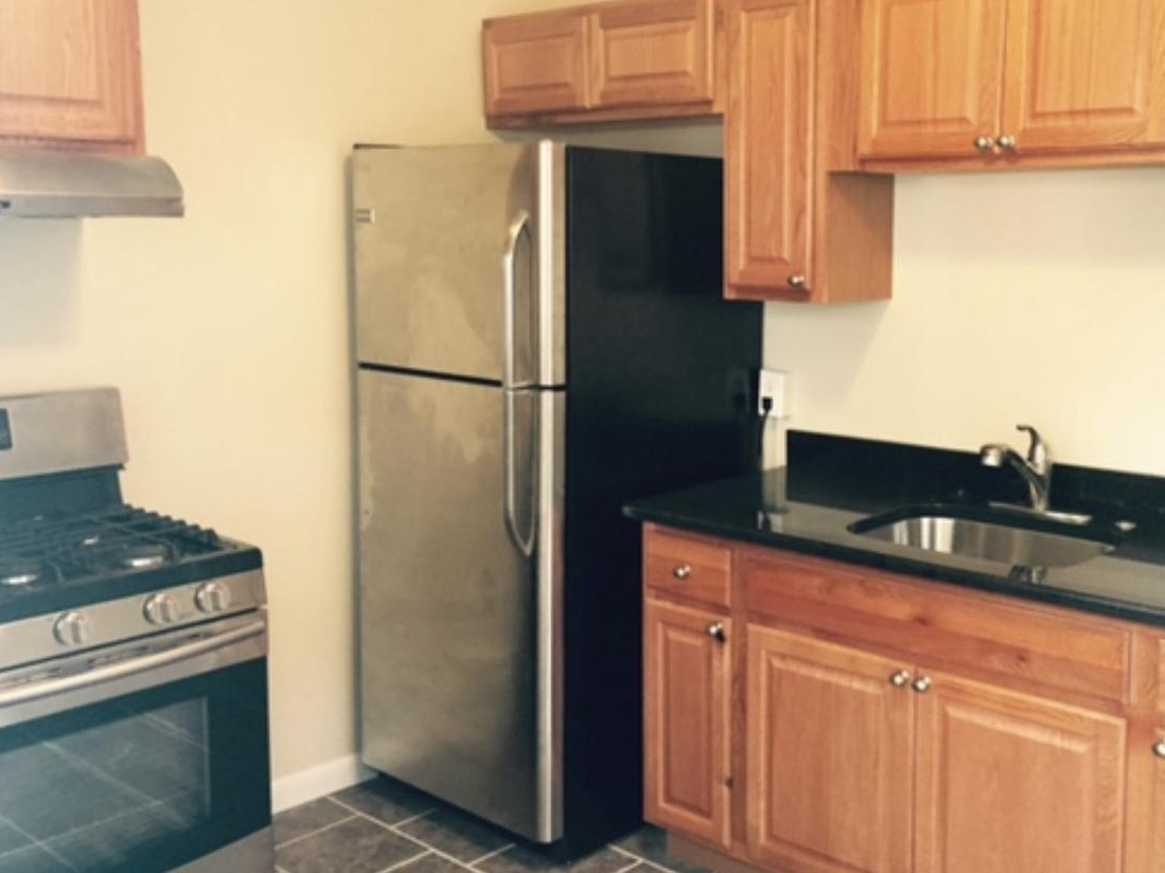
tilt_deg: -7.7
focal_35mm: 38
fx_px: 1279
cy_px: 394
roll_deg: -1.0
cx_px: 716
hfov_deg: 48.6
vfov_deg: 37.7
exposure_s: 1/30
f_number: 2.2
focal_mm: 4.15
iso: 160
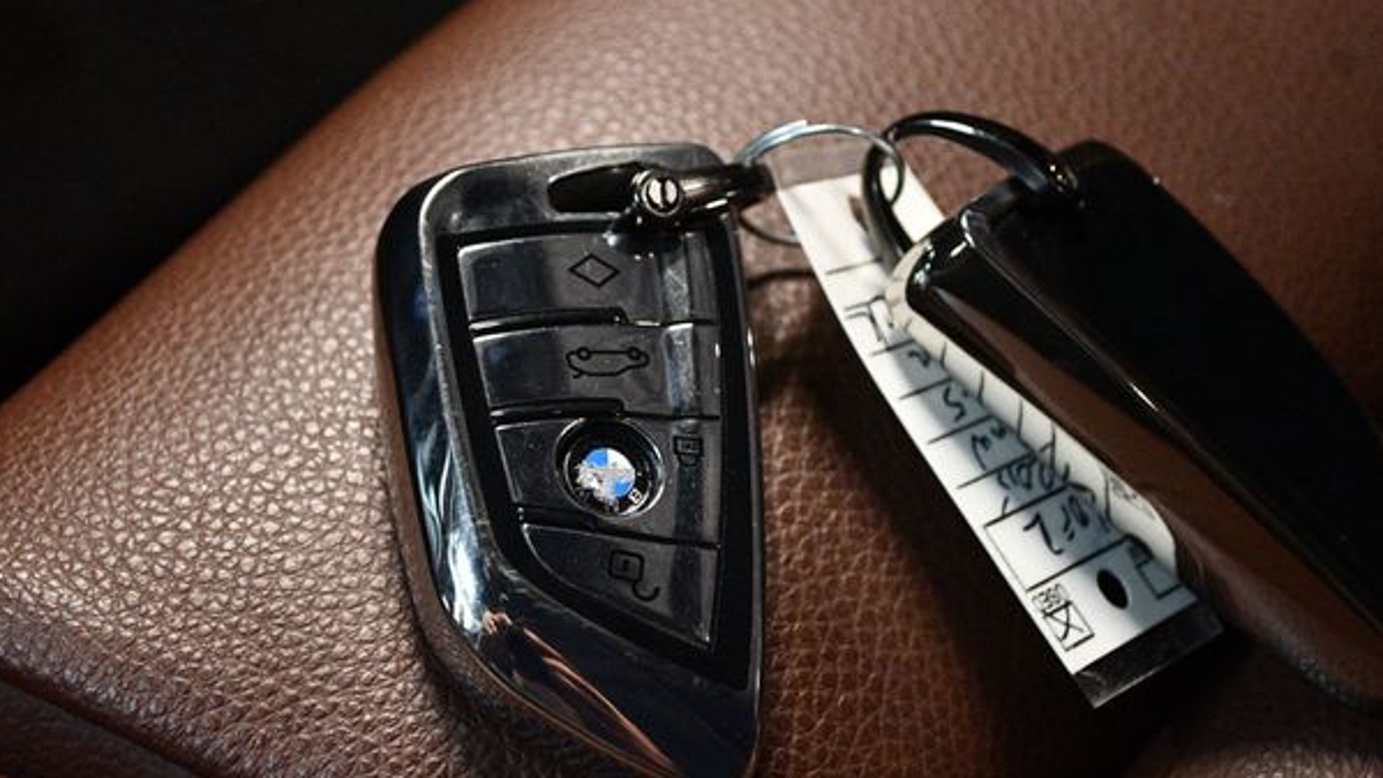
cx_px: 653
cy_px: 427
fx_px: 2750
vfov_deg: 16.1
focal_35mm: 75
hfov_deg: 28.2
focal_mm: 45
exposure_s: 1/60
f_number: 5.3
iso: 6400
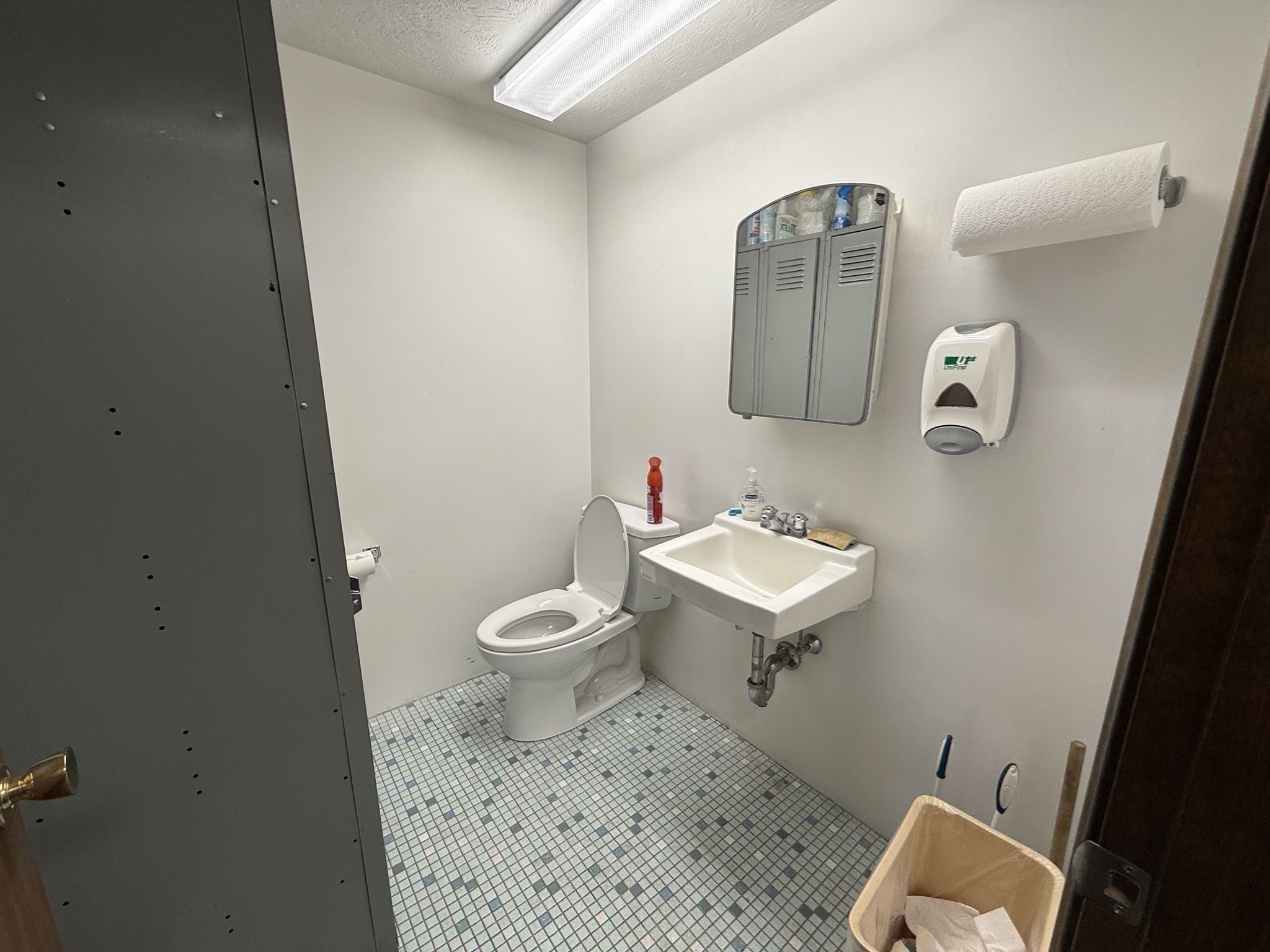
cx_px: 635
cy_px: 476
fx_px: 514
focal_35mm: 14
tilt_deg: -12.9
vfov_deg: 85.7
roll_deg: -0.1
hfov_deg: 102.1
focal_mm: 2.22
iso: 80
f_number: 2.2
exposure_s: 1/120
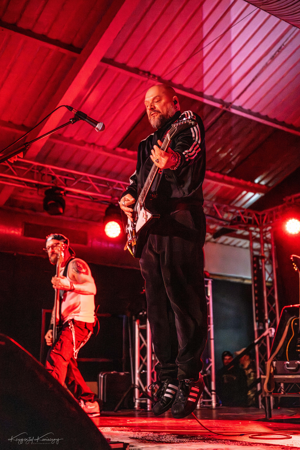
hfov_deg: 31.2
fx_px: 537
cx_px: 150
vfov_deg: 45.4
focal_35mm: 43
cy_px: 225
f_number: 2.8
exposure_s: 1/400
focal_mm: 43
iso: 16000
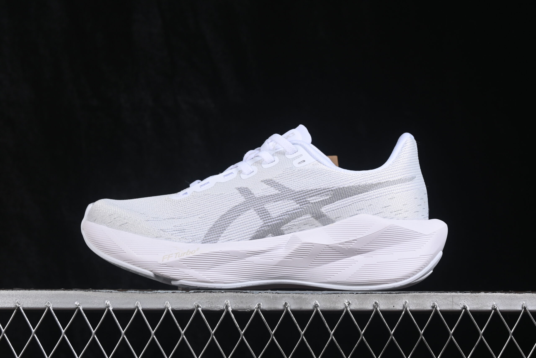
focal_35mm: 75
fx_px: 1117
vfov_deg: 18.2
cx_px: 268
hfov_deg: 27.0
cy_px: 179
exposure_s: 1/80
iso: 160
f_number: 8
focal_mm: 50
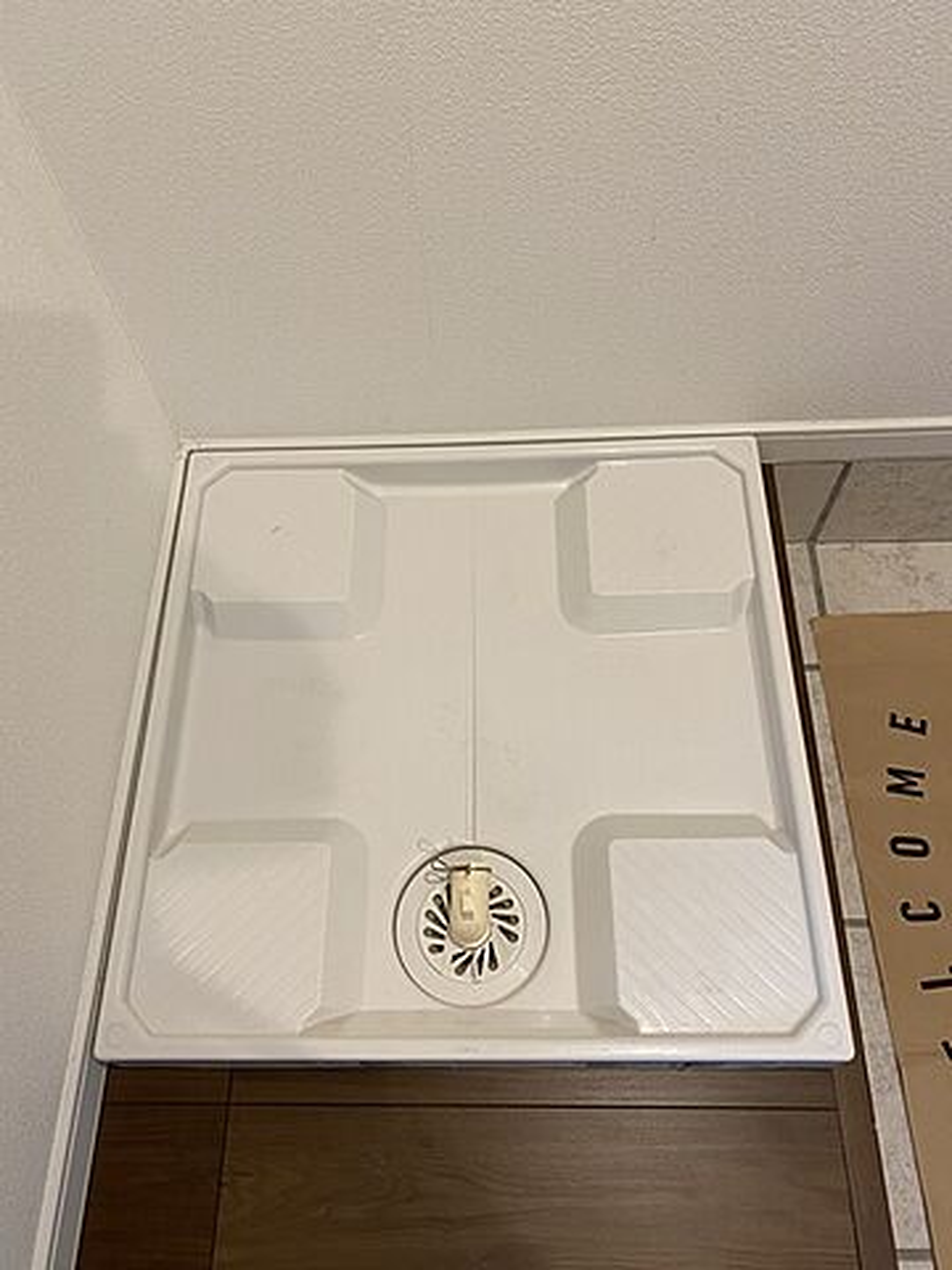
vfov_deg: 67.3
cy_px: 635
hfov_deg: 53.1
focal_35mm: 26
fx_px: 953
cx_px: 476
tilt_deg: -61.8
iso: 125
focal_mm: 4.25
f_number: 1.8
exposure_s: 1/50
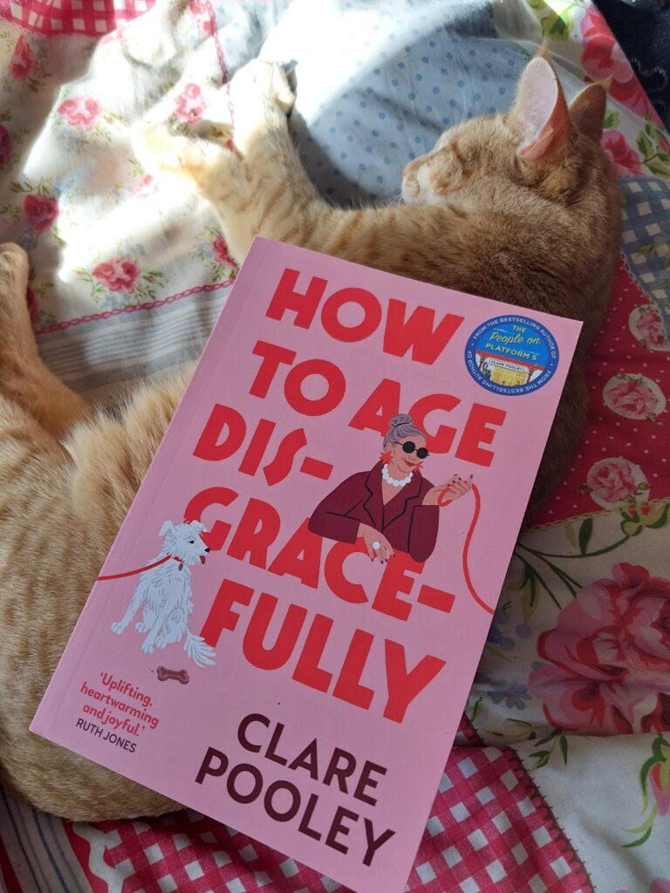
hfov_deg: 53.1
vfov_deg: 67.3
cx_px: 335
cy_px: 446
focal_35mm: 26
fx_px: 671
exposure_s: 1/50
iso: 32
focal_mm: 4
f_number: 1.8
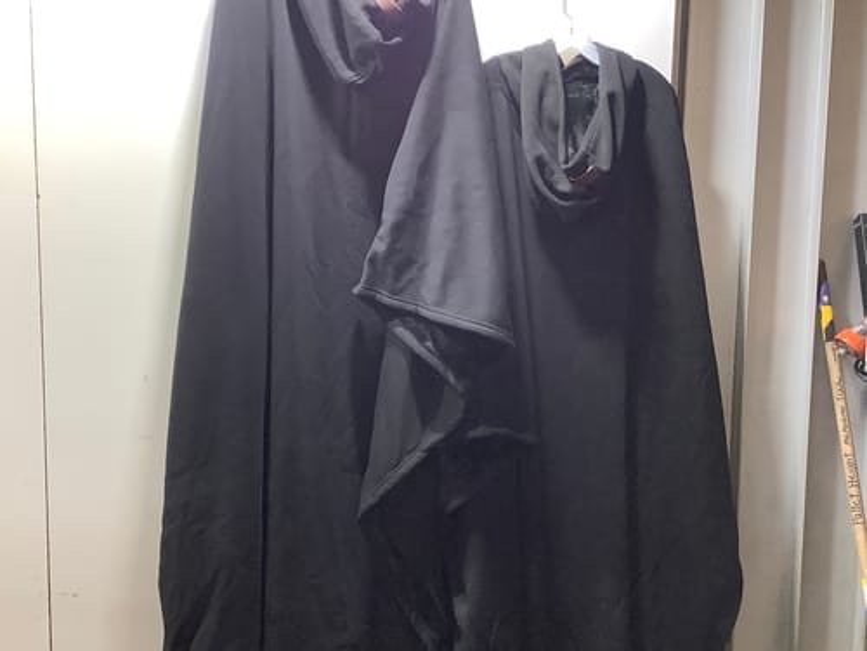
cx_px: 434
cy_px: 326
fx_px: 776
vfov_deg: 45.4
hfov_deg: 58.4
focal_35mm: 31
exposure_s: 1/50
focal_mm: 3.3
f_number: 2.4
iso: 80
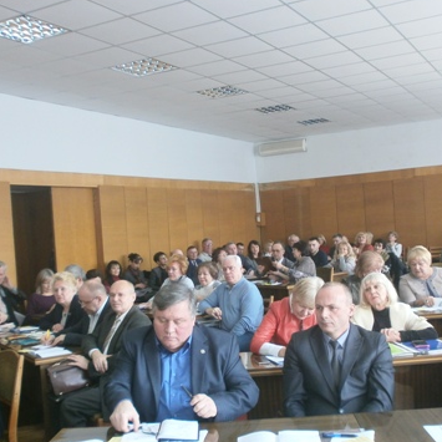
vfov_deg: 39.0
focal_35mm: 43
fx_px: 621
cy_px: 260
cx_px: 212
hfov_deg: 39.2
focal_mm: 4.8
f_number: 2.9
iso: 125
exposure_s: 1/30
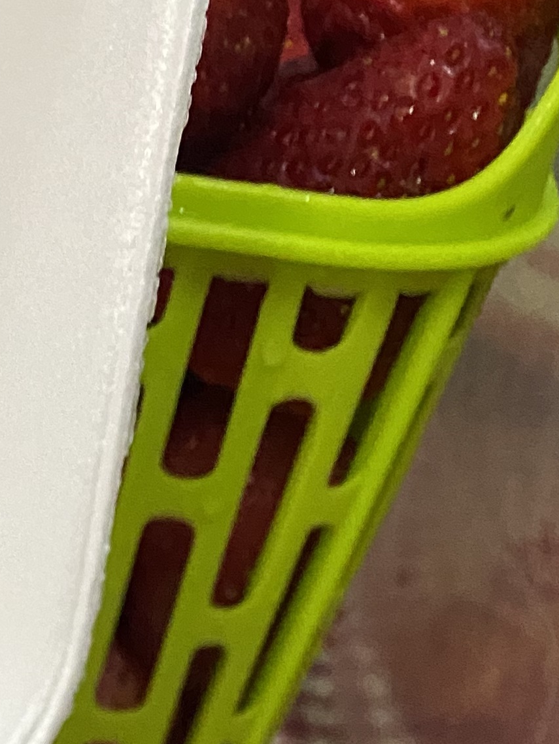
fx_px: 1980
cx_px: -423
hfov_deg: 14.3
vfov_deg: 18.1
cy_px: 1229
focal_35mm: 92
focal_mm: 4.25
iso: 320
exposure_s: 1/60
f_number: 1.8
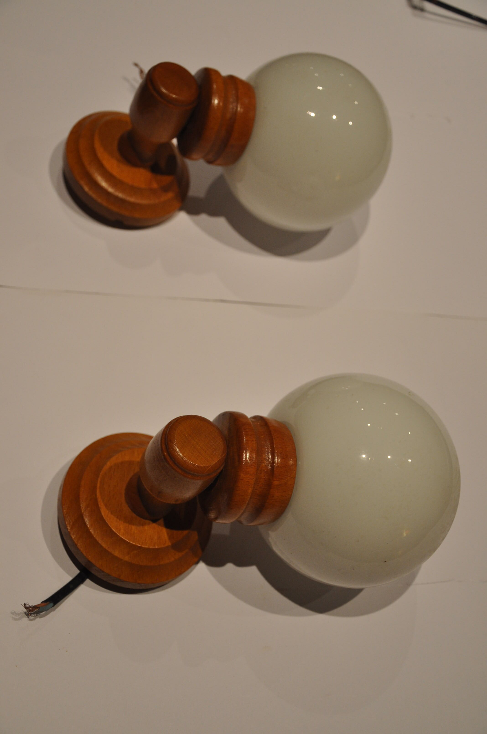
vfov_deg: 43.7
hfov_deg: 29.8
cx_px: 244
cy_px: 367
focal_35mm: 45
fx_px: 915
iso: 560
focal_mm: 30
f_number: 4.2
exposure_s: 1/60
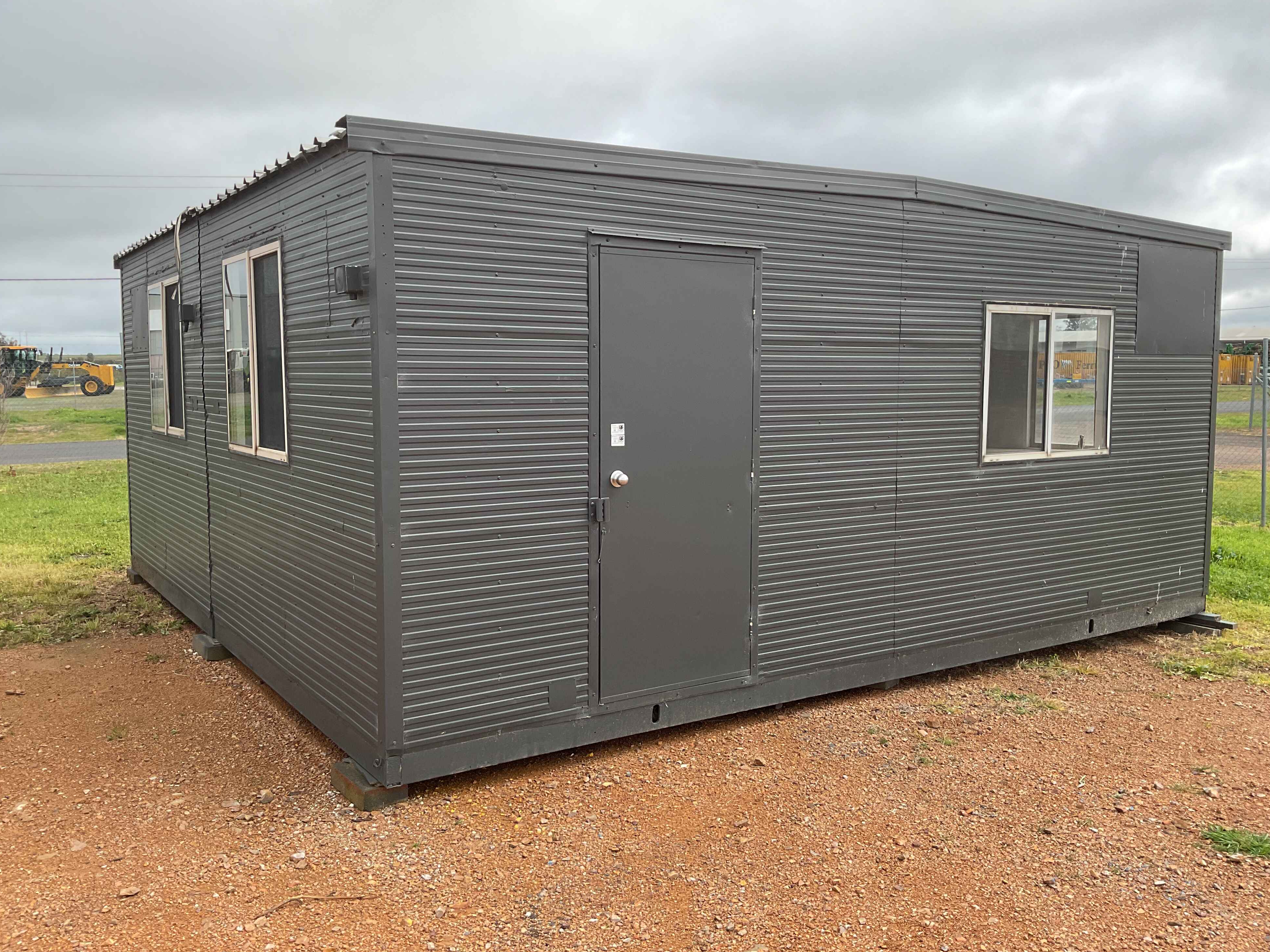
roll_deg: +0.4
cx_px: 638
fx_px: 1101
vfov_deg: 46.8
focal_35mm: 30
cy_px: 463
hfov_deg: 60.0
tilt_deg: -7.2
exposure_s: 1/898
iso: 16
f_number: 1.8
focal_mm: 3
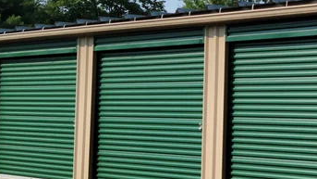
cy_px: 65
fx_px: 748
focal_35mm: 89
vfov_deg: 13.6
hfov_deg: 21.4
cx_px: 427
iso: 25
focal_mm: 5.9
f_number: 2
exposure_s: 1/906
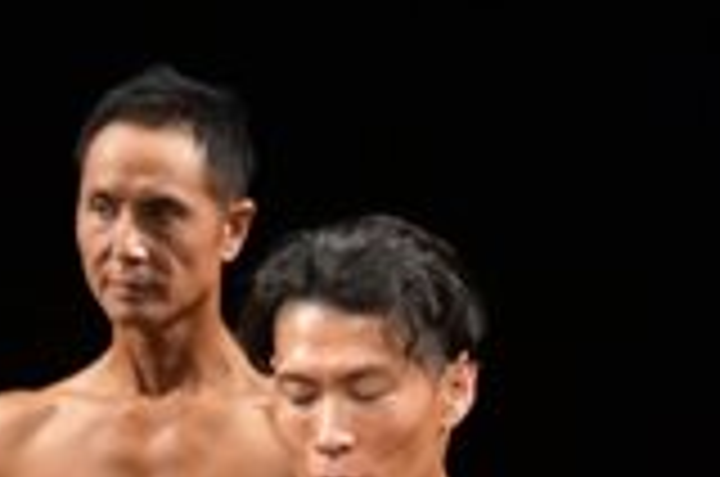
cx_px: -416
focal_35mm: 1309
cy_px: 1143
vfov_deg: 1.0
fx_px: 26128
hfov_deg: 1.6
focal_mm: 180
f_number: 5.6
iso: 3200
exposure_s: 1/400
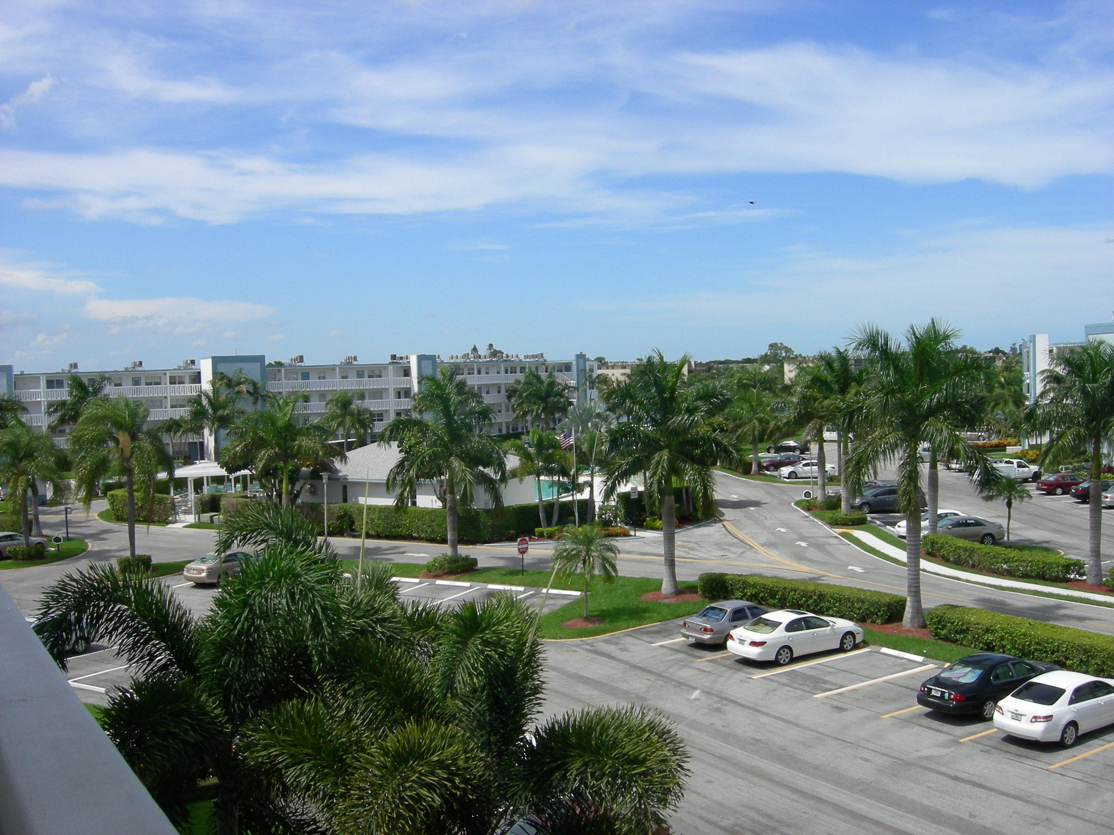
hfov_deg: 51.4
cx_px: 557
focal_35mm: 36
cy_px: 418
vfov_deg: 39.7
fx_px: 1159
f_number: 6.8
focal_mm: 7.5
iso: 64
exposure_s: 1/265
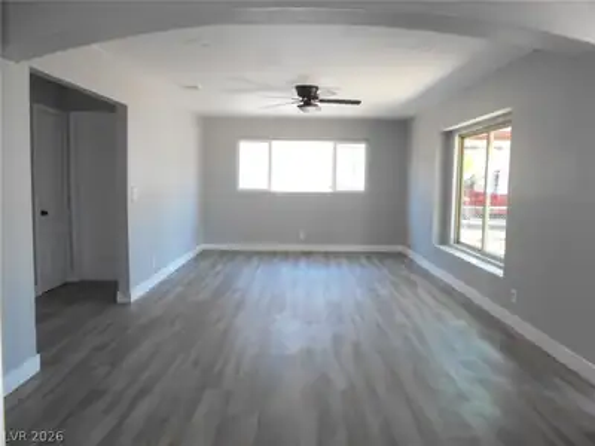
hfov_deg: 67.3
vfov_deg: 53.1
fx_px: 447
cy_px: 223
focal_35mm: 26
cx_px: 298
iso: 160
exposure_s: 1/30
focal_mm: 4.6
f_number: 3.2
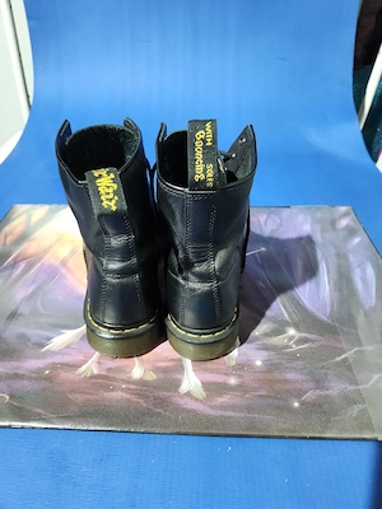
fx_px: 338
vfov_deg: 73.9
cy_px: 254
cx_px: 191
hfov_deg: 58.9
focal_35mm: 23
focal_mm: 5.4
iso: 800
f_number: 1.8
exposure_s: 1/25
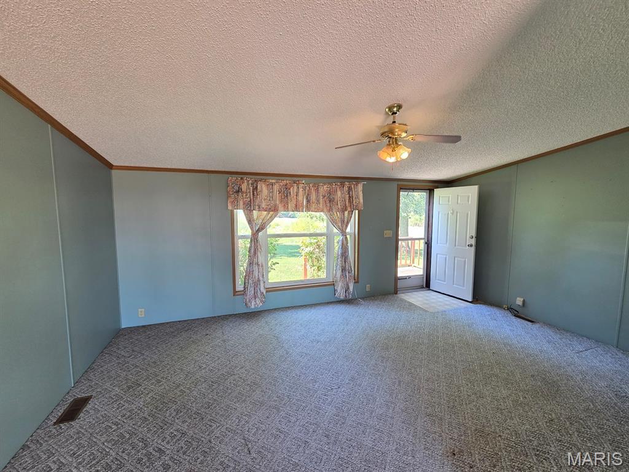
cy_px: 236
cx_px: 314
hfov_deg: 106.2
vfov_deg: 89.9
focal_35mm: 13
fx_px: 236
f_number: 2.2
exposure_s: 1/60
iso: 160
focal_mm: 2.2
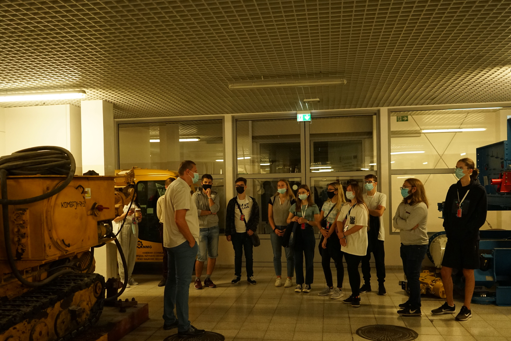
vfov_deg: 39.9
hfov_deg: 57.2
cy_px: 195
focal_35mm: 33
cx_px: 250
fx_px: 468
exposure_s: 1/125
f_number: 3.5
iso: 2000
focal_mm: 28
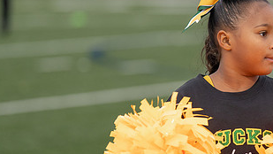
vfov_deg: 3.5
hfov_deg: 6.3
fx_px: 2491
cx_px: 257
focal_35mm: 344
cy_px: 88
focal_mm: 140
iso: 500
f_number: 2.8
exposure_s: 1/800
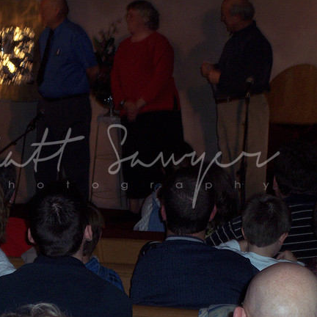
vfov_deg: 12.6
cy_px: 158
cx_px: 105
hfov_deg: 12.5
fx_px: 1440
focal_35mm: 139
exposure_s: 1/125
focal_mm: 24
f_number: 4.8
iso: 140
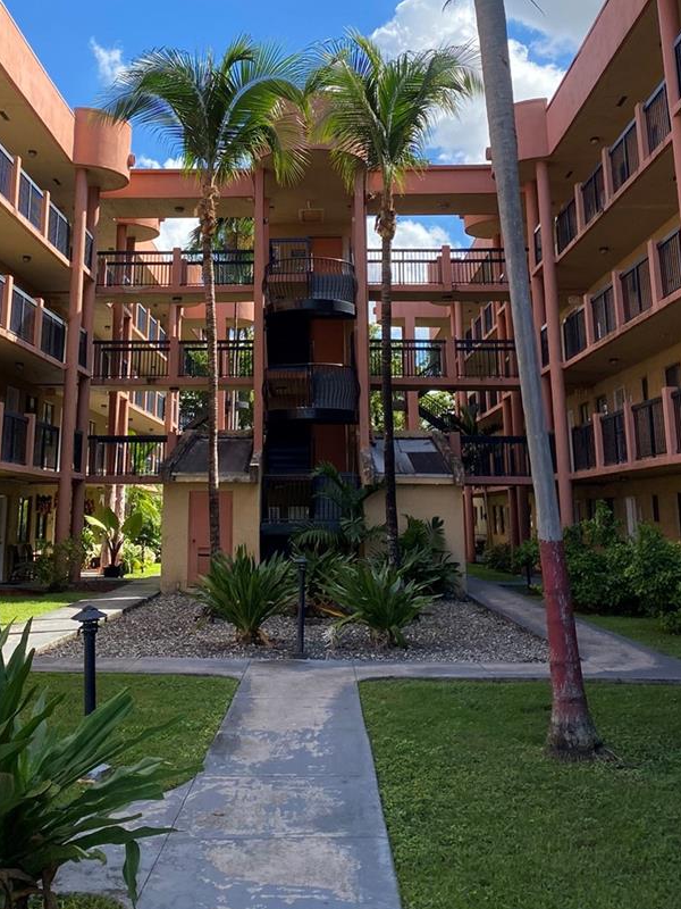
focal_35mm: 39
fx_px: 1023
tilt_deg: +15.6
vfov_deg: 46.6
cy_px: 262
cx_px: 253
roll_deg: -0.4
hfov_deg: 36.6
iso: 32
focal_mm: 4.25
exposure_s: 1/1272
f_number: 1.8
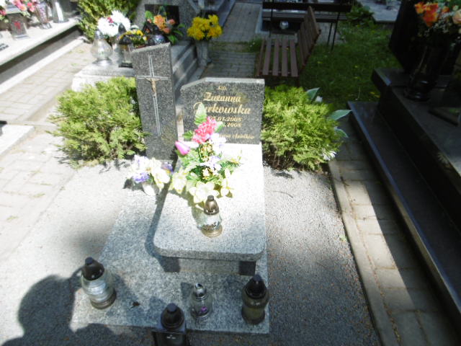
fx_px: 320
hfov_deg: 71.6
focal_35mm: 24
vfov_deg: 56.8
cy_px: 173
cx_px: 230
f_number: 3.1
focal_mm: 4.3
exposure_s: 1/500
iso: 100
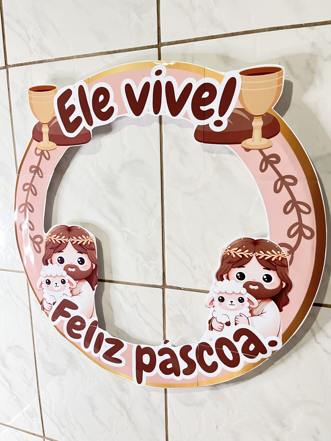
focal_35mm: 26
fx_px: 331
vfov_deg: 67.3
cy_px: 220
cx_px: 166
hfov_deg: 53.1
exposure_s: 1/38
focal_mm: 5.1
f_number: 1.6
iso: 640
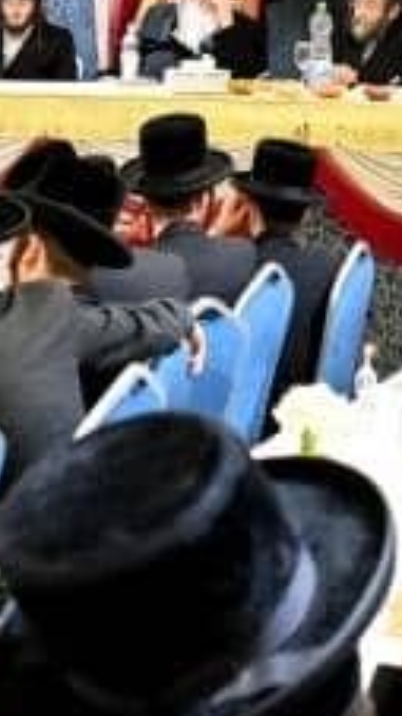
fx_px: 2162
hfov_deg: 10.5
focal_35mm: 114
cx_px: 478
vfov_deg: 17.7
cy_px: -182
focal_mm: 24
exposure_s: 1/250
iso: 1250
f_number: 4
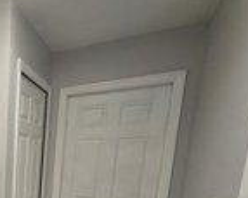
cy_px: 198
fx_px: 235
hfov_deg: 41.2
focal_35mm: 32
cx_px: -40
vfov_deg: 40.1
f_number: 2.2
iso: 100
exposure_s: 1/60
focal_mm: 1.7
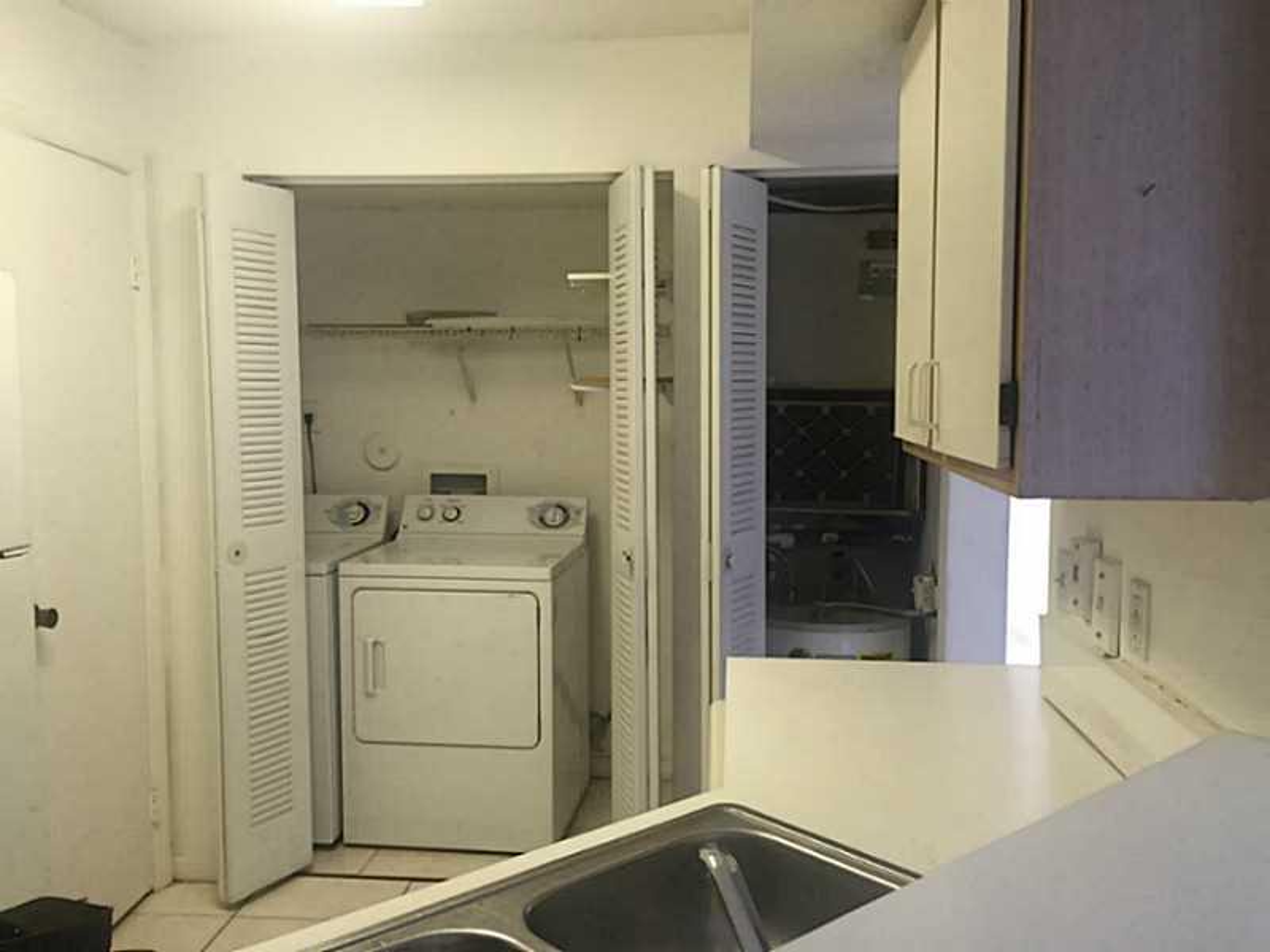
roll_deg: -0.6
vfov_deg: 48.2
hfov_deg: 61.7
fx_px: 1064
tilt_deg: -4.8
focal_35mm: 29
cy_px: 476
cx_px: 635
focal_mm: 4.15
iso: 100
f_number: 2.2
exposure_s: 1/30
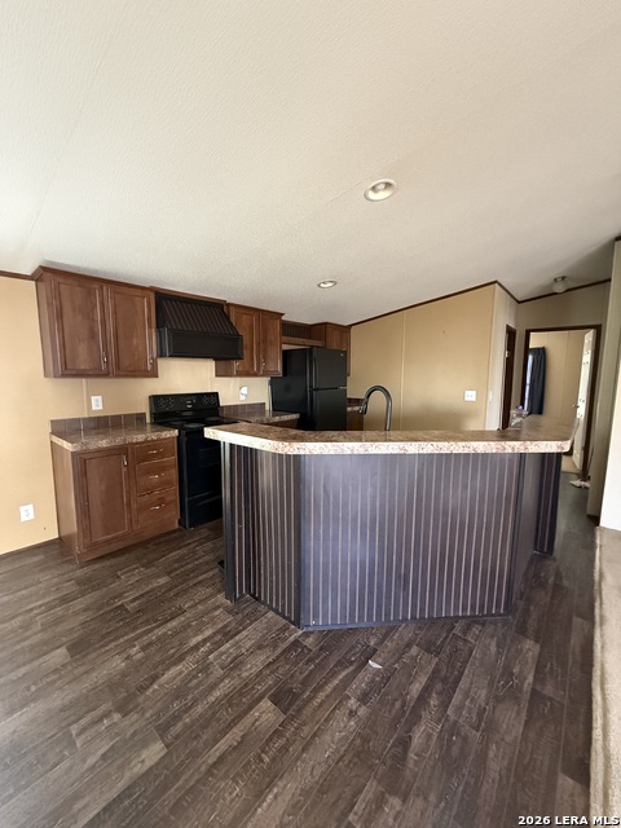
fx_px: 335
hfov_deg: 85.7
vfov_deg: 102.1
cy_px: 414
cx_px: 310
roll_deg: -0.5
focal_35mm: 14
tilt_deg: -6.6
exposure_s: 1/60
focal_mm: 2.22
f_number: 2.2
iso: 1250
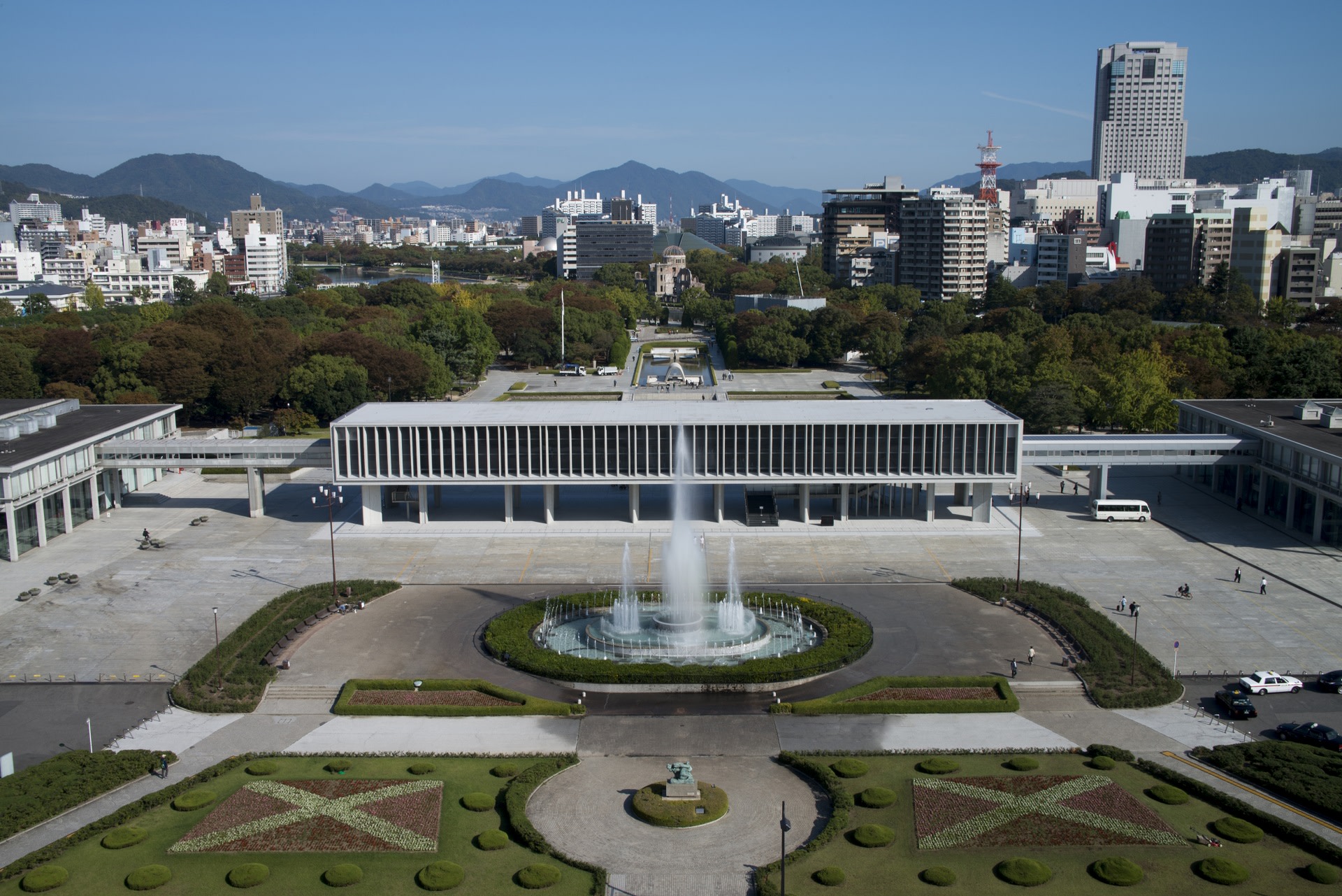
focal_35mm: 35
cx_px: 671
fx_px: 1305
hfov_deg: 54.4
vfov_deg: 37.9
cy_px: 448
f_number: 22
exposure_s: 1/50
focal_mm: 35
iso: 100
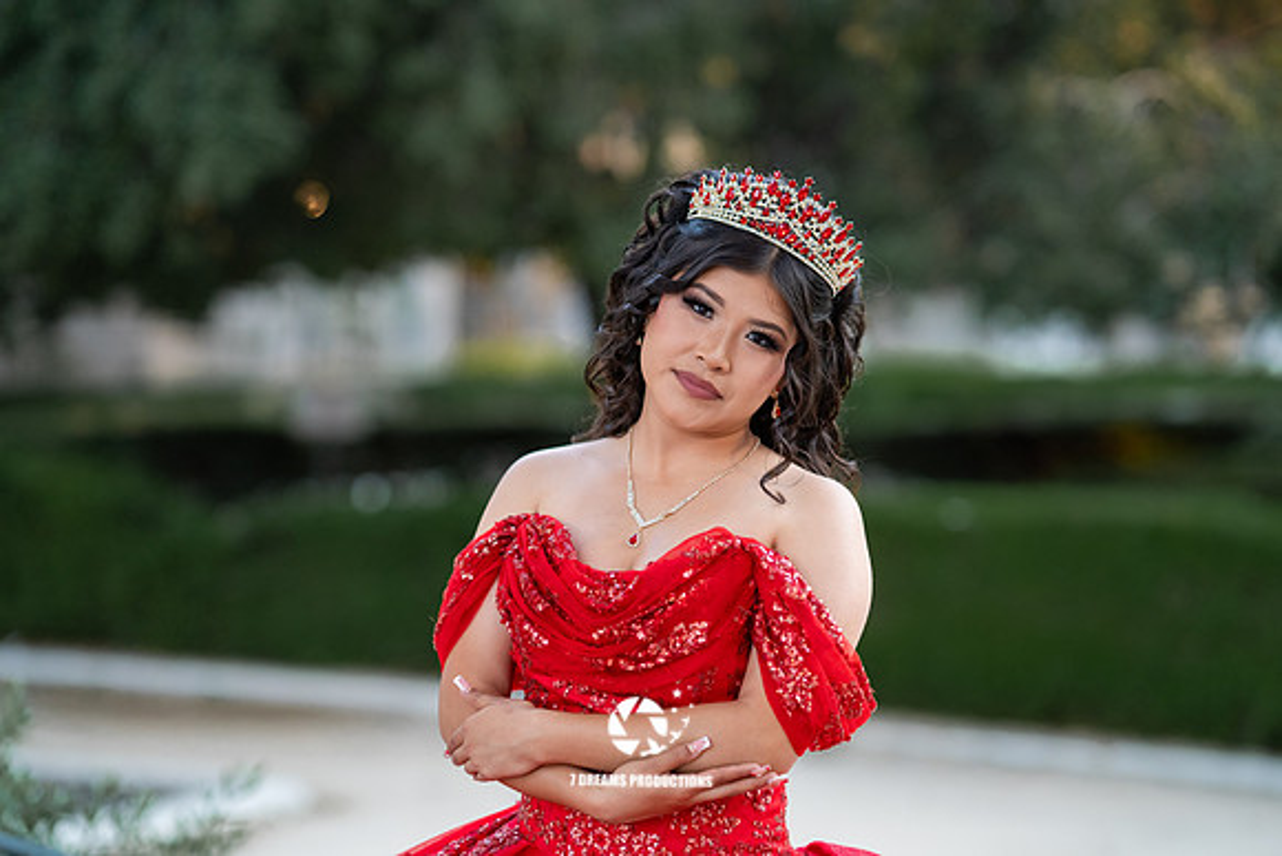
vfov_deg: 16.1
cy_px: 428
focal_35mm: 85
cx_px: 641
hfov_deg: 23.9
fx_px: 3028
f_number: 1.8
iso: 1600
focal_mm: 85
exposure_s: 1/125
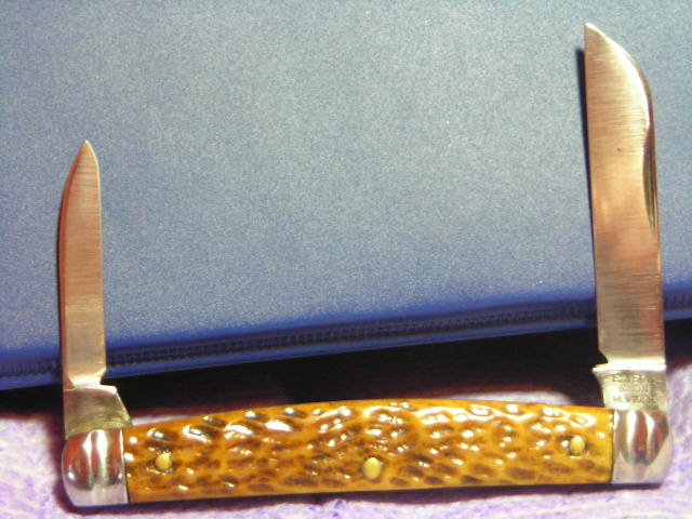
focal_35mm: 116
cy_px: 260
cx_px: 346
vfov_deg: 12.8
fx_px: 2319
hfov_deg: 17.0
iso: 142
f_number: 5.3
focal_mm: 19.2
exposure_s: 1/3.9
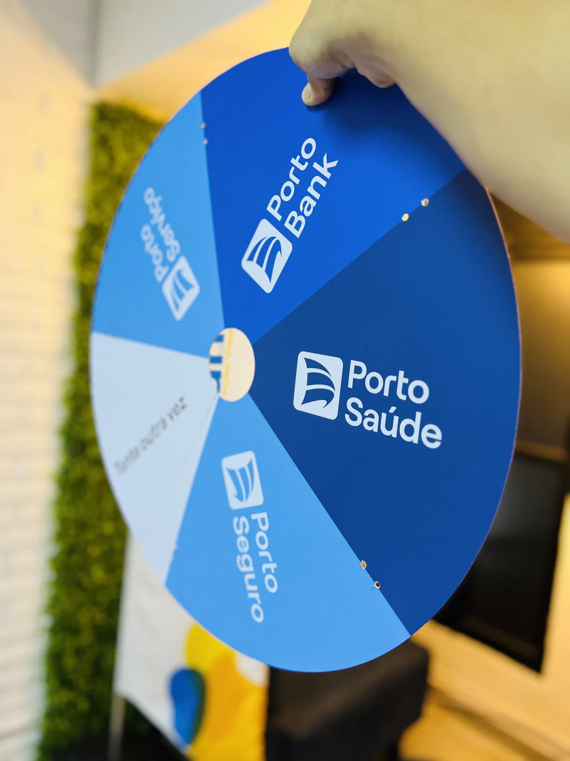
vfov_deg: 67.3
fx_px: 571
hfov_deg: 53.1
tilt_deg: -5.1
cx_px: 285
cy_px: 380
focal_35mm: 26
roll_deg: -6.6
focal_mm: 5.7
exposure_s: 1/60
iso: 125
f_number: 1.5
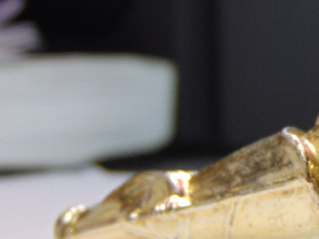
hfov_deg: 10.7
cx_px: 449
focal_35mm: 180
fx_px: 1659
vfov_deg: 8.2
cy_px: 26
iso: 80
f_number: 3.5
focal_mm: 9
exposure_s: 1/200
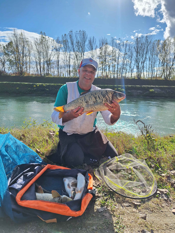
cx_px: 88
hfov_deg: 58.9
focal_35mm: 23
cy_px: 116
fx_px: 155
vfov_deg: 73.9
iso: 40
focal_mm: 5.54
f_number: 1.8
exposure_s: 1/1802
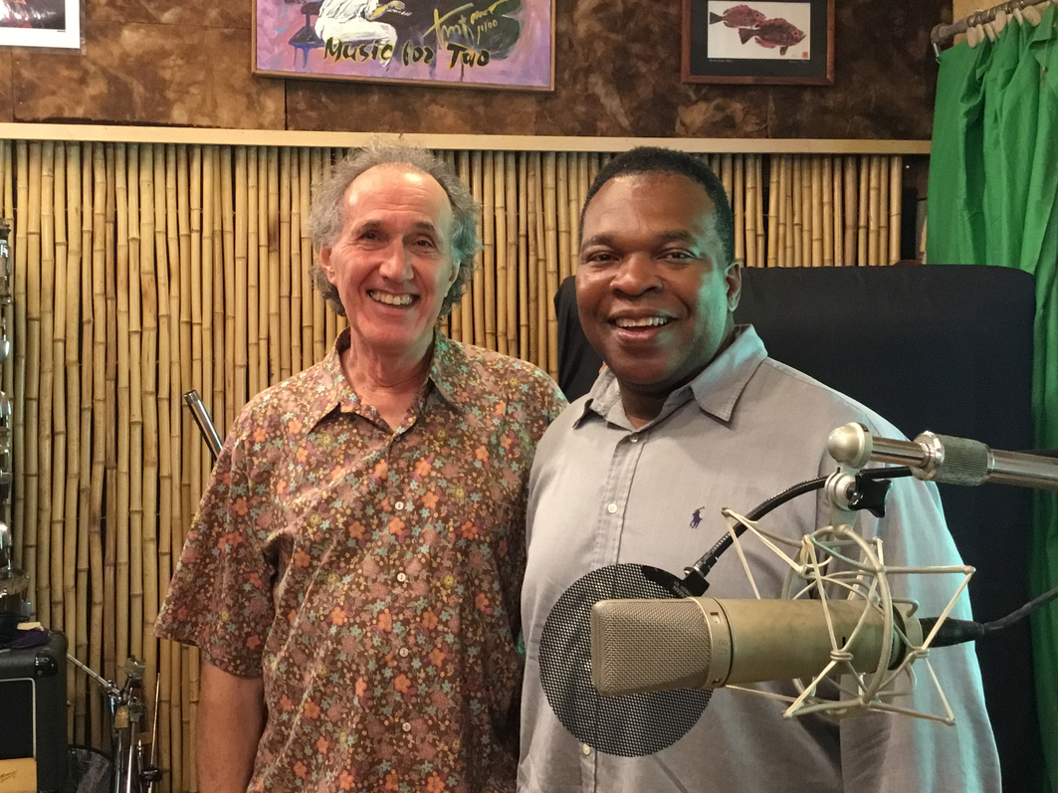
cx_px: 439
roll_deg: +0.1
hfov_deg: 44.6
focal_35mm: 42
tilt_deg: -0.6
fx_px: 1284
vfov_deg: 34.3
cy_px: 360
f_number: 2.4
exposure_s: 1/30
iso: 160
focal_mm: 3.3
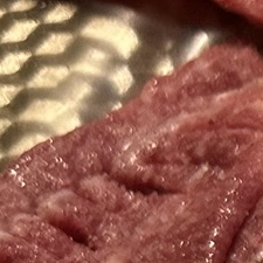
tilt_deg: -48.2
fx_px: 1754
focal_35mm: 204
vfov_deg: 8.5
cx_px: 625
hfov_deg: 8.0
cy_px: 251
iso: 125
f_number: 1.5
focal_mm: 5.7
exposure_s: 1/100
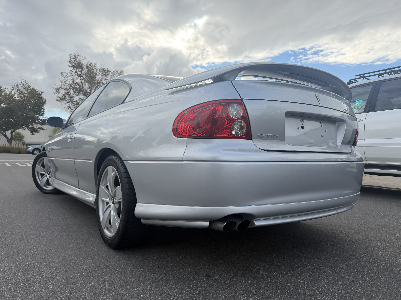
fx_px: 290
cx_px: 207
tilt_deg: +0.1
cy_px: 150
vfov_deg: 54.9
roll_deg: +0.4
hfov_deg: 69.4
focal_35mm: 25
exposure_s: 1/1689
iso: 100
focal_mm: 6.76
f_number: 1.78
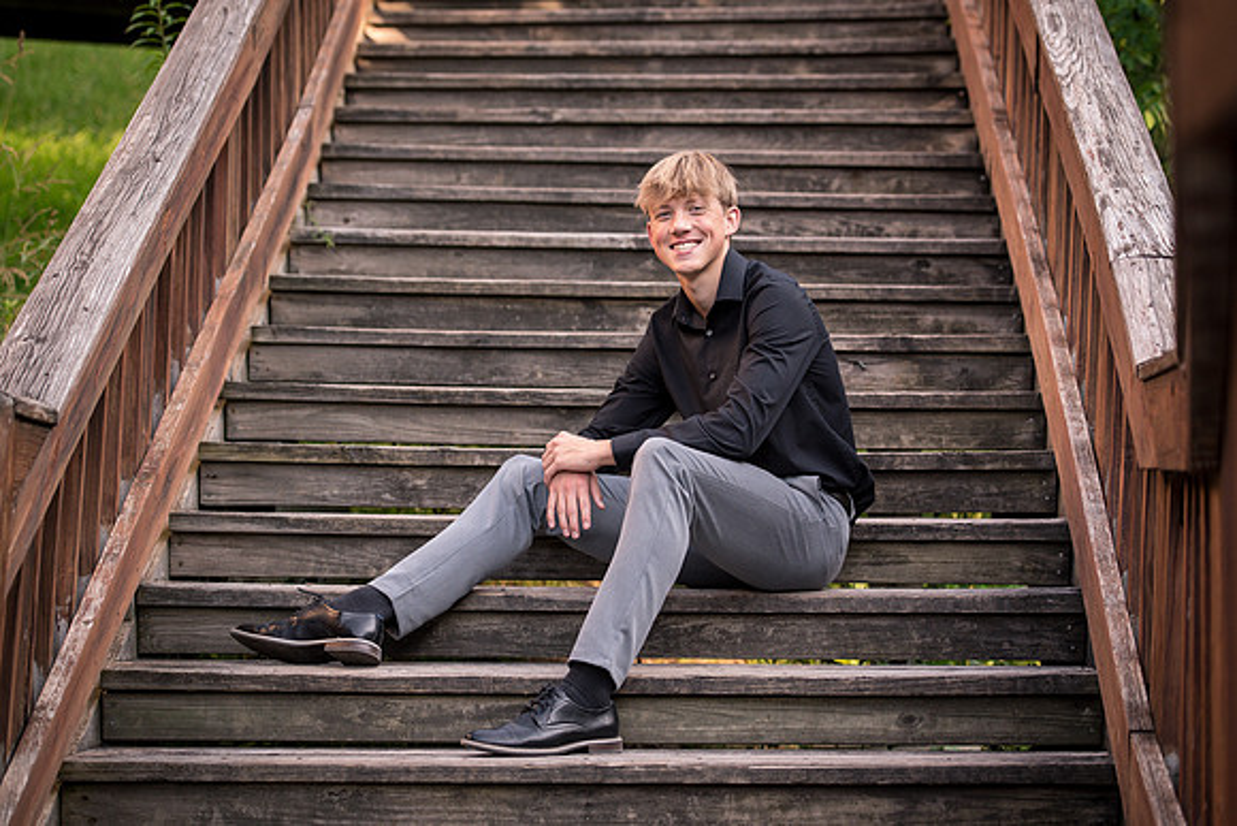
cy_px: 425
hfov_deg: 22.2
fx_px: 3153
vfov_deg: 14.9
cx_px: 606
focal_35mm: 92
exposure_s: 1/640
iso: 800
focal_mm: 86
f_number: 3.2
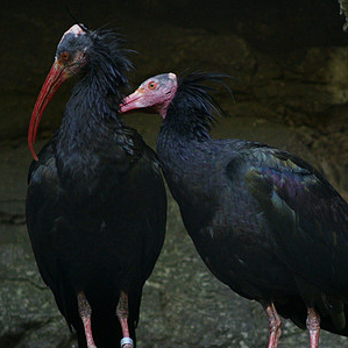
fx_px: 5903
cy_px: 209
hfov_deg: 3.4
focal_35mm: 519
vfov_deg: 3.4
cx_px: 250
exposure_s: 1/250
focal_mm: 210
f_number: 4
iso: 1600
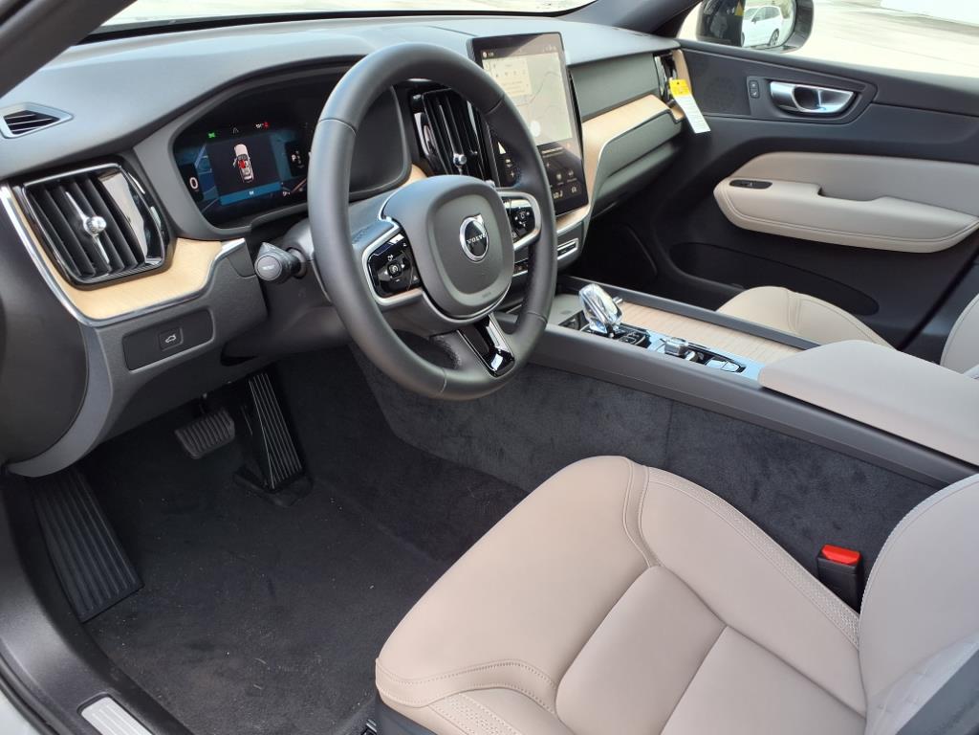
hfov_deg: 65.3
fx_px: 764
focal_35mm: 27
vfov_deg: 51.4
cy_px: 368
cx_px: 490
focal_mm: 3.58
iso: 40
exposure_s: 1/120
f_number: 1.9
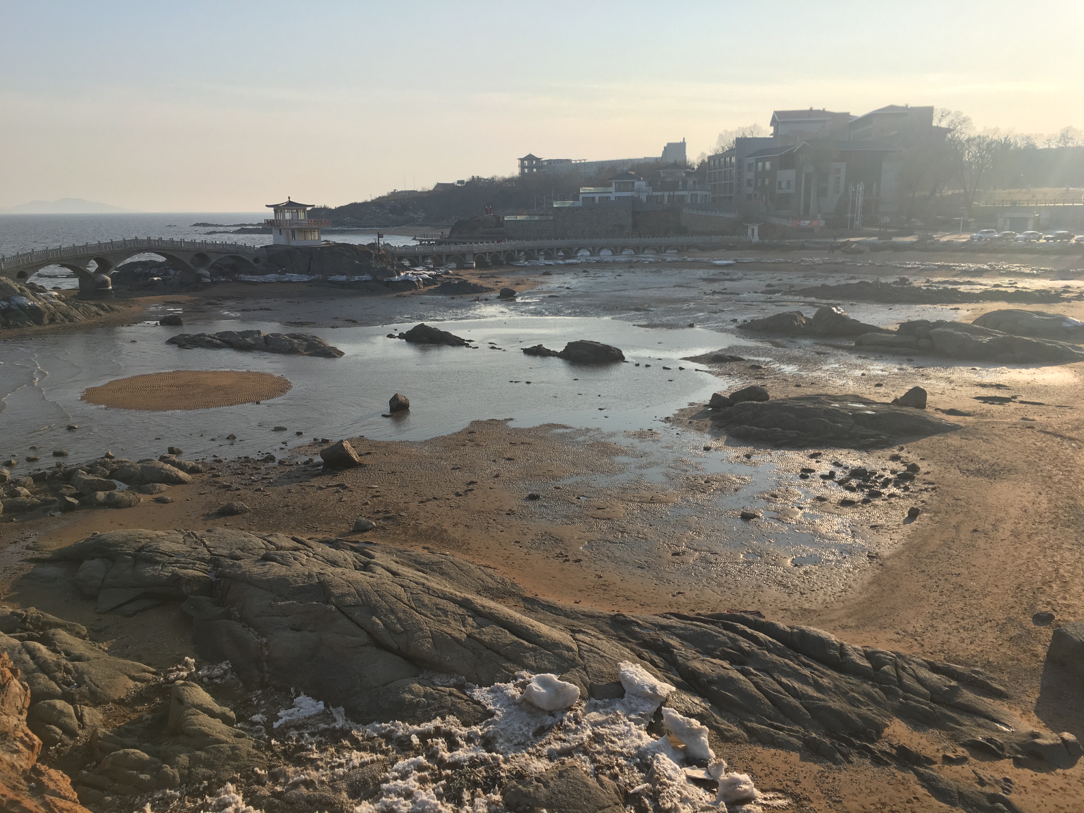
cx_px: 542
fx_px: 908
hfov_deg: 61.7
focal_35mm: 29
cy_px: 406
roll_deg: -0.1
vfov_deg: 48.2
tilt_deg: -11.1
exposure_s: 1/1054
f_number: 2.2
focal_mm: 4.15
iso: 25
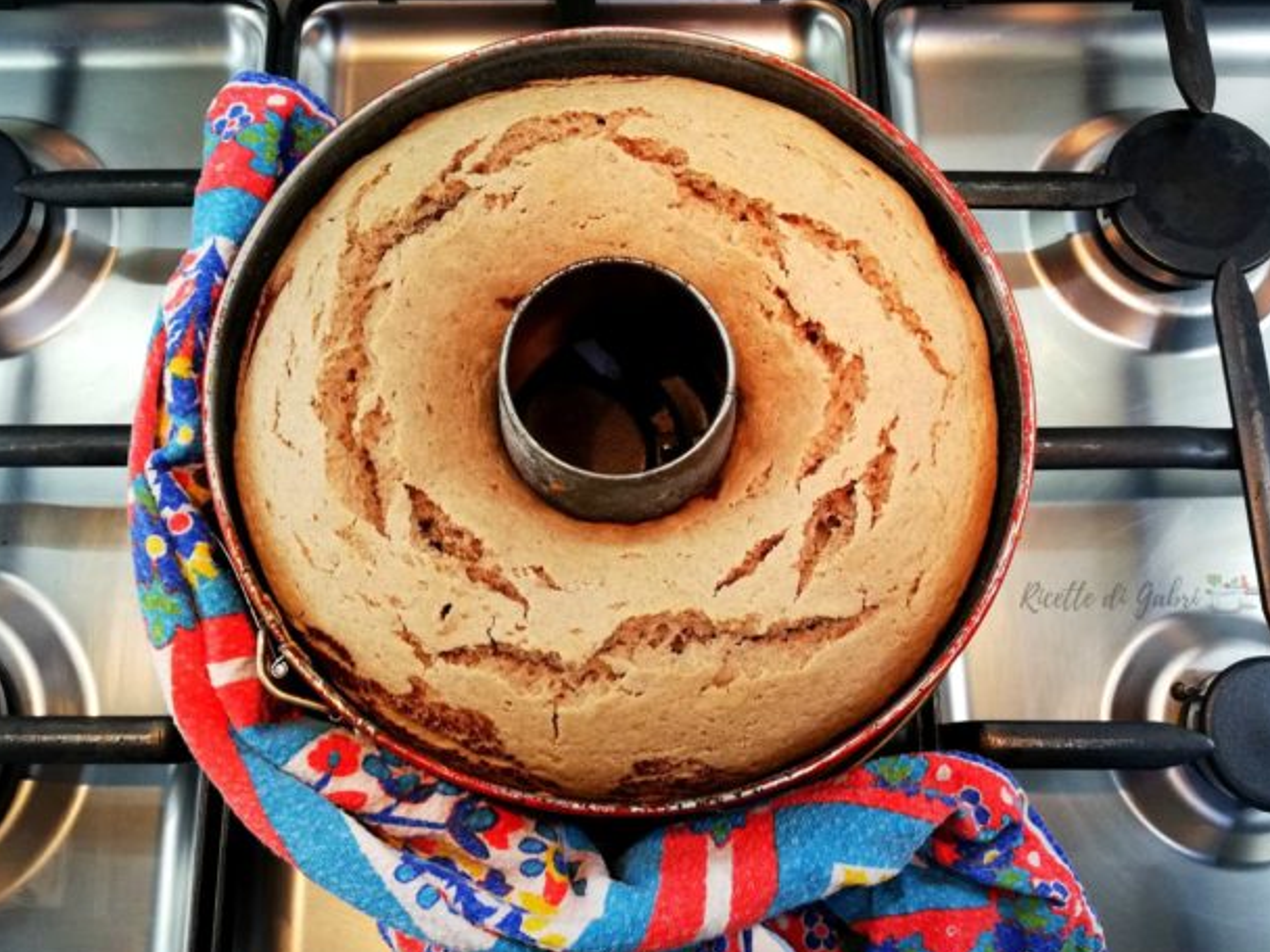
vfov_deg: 44.2
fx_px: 1174
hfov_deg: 56.8
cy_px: 476
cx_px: 629
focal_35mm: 32
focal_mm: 3.81
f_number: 2.2
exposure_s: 1/30
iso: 160
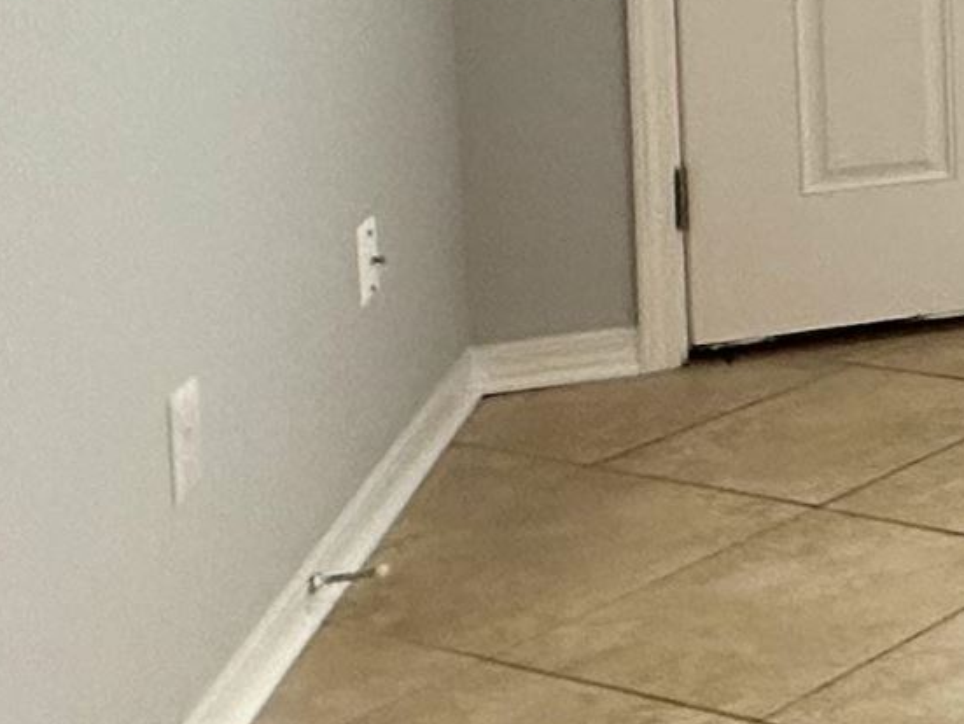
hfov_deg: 15.4
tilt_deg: -5.2
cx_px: 2246
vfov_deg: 17.5
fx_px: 2174
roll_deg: -0.9
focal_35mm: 78
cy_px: -278
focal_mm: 2.22
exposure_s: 1/120
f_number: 2.2
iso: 64
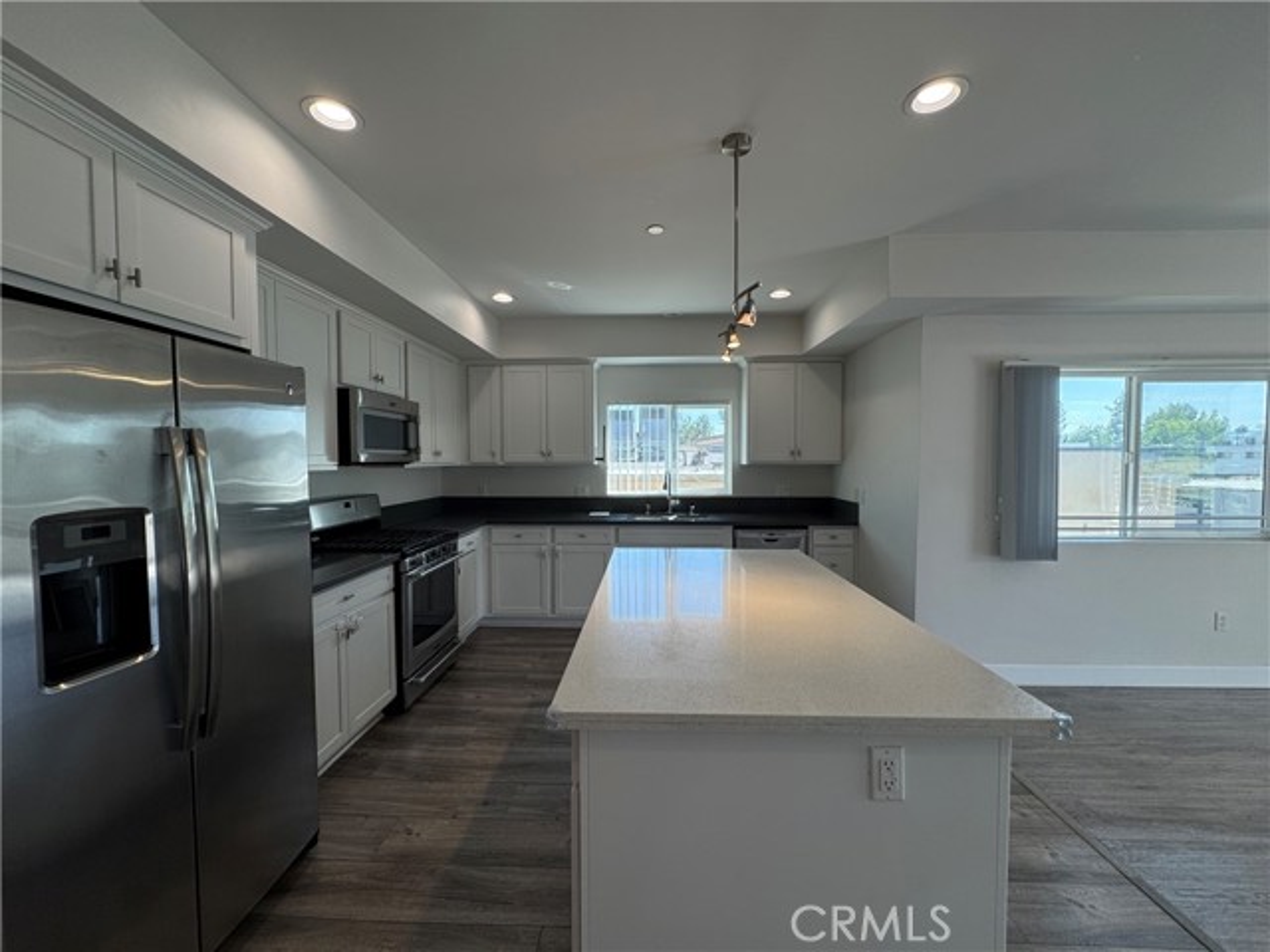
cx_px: 635
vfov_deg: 85.7
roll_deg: +0.1
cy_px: 476
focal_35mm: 14
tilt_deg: -2.9
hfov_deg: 102.1
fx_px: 514
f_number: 2.2
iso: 40
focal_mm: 2.22
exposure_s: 1/158
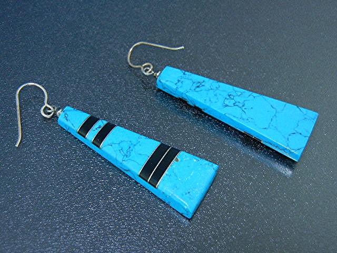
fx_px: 574
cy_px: 126
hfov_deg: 32.7
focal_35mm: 59
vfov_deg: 24.8
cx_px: 168
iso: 278
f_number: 4
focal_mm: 10.6
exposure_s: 1/30
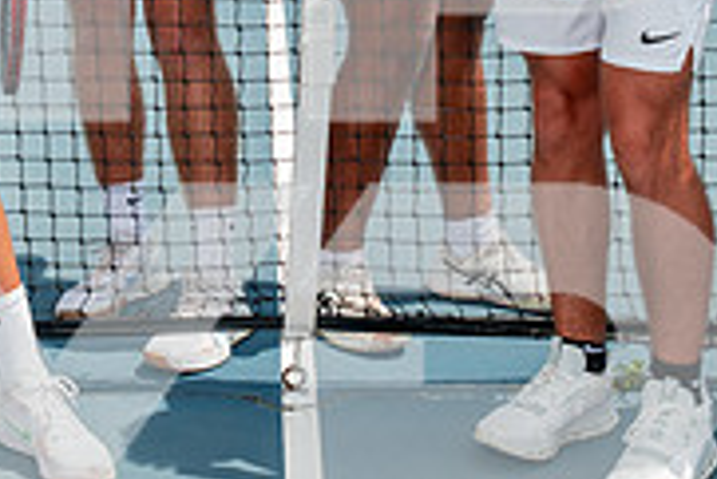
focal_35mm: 112
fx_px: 2232
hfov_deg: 18.2
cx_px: 230
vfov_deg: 12.0
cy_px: -85
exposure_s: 1/400
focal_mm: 35
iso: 125
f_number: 7.1
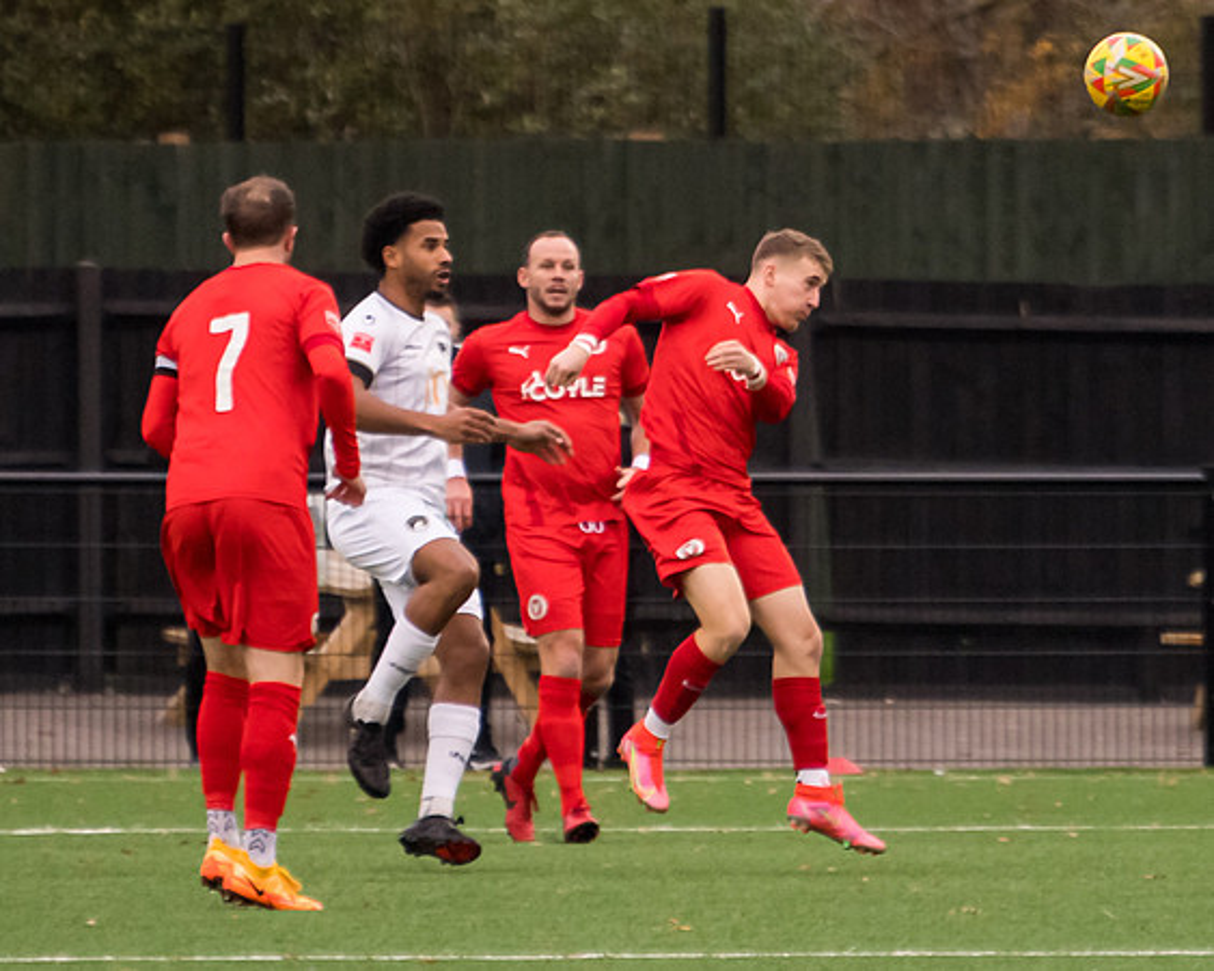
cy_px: 274
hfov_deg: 2.3
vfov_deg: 1.9
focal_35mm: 826
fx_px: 29686
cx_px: 769
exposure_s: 1/1000
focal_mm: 280
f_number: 4
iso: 2000
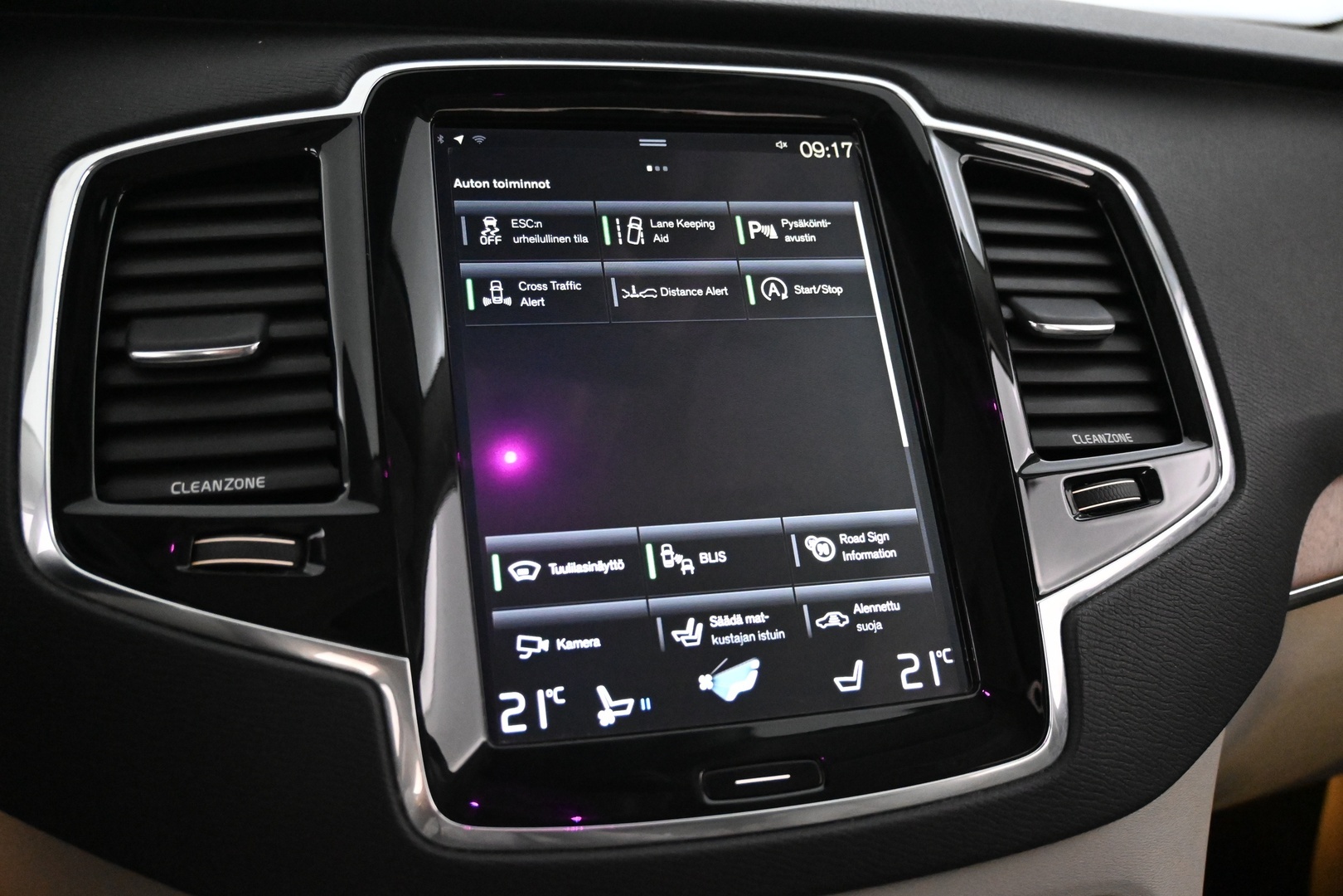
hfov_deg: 56.1
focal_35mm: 34
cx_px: 672
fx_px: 1259
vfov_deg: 39.1
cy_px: 448
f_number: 4
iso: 7200
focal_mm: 22.5
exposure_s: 1/40
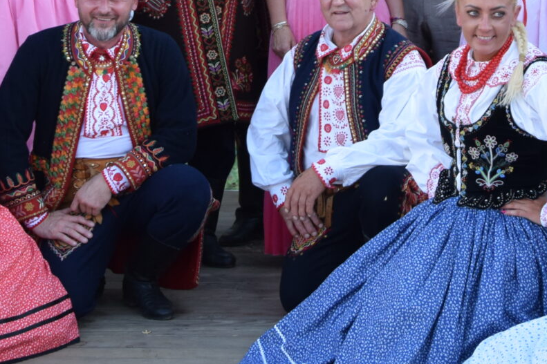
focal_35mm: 136
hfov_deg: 15.1
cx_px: 320
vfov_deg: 9.9
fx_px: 2066
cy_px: -71
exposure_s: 1/200
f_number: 7.1
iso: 400
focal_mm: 28
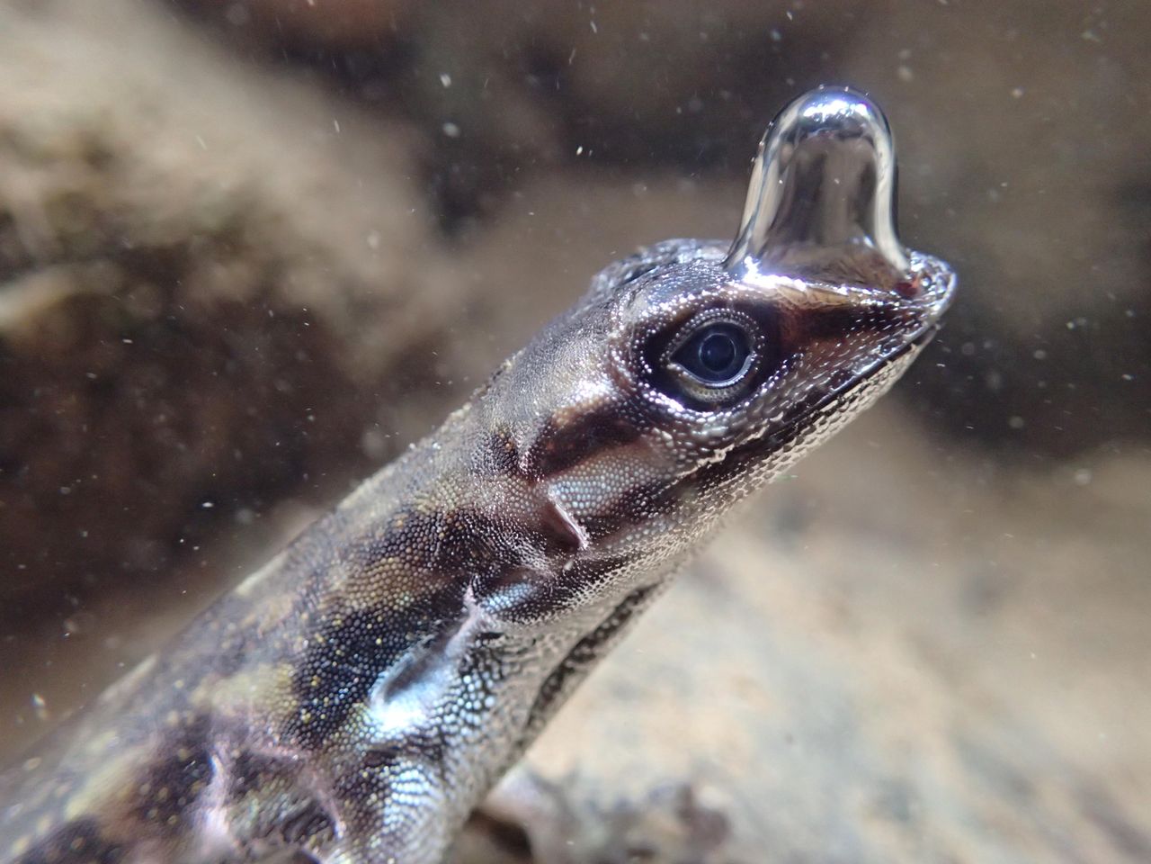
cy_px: 432
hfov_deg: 60.0
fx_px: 998
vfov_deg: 46.8
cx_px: 576
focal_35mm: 30
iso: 800
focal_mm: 5.5
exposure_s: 1/100
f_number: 2.3
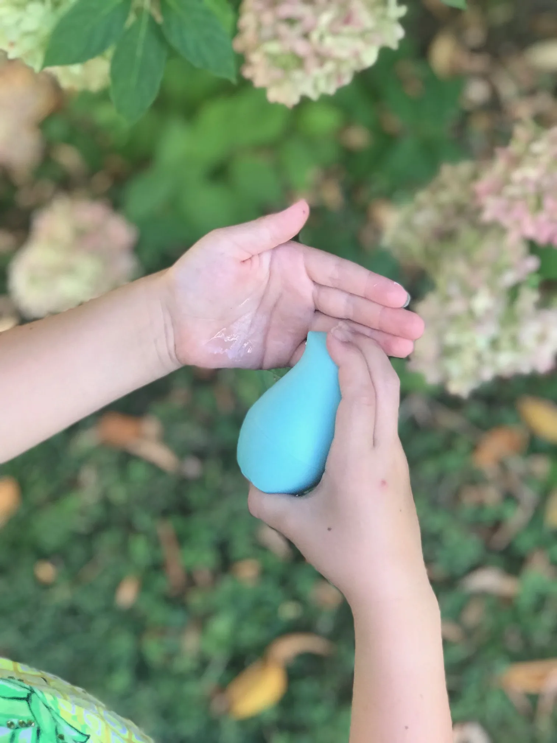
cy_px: 372
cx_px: 278
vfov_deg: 33.8
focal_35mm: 57
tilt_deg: -60.1
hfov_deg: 25.7
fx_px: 1223
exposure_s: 1/120
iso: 160
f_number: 2.8
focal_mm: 6.6
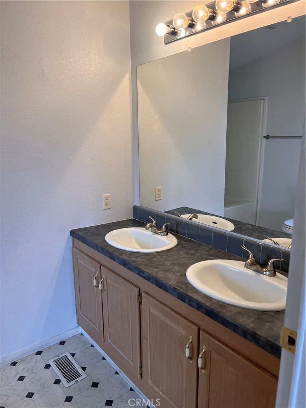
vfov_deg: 67.3
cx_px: 153
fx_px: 306
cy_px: 204
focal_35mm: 26
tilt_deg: -13.1
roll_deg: +1.3
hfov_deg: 53.1
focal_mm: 5.1
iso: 64
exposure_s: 1/149
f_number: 1.6
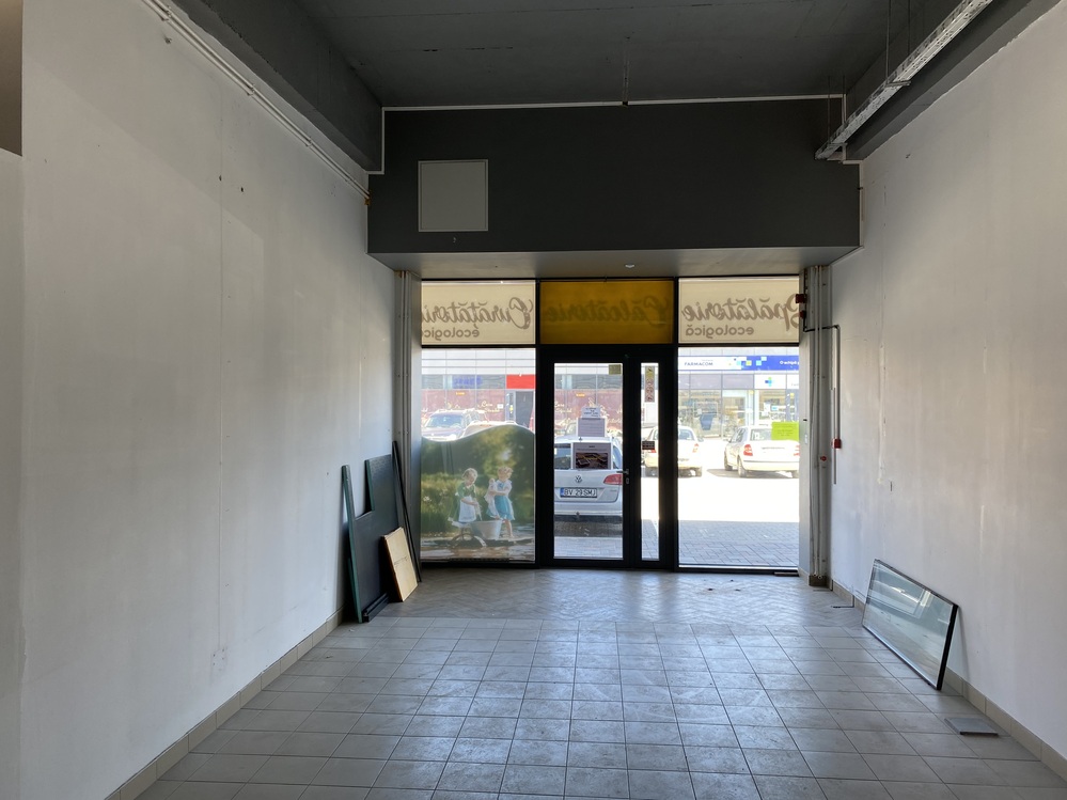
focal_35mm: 26
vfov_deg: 53.1
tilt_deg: -0.3
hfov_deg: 67.3
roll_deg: -0.7
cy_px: 400
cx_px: 534
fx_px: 801
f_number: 1.8
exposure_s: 1/122
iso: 50
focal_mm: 4.25
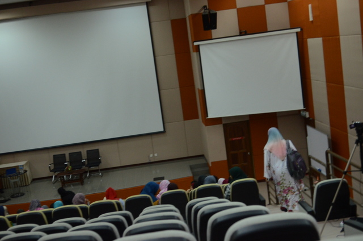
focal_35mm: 48
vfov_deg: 28.0
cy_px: 120
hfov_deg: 41.2
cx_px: 182
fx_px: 483
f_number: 3.2
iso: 1600
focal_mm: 32
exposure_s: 1/250
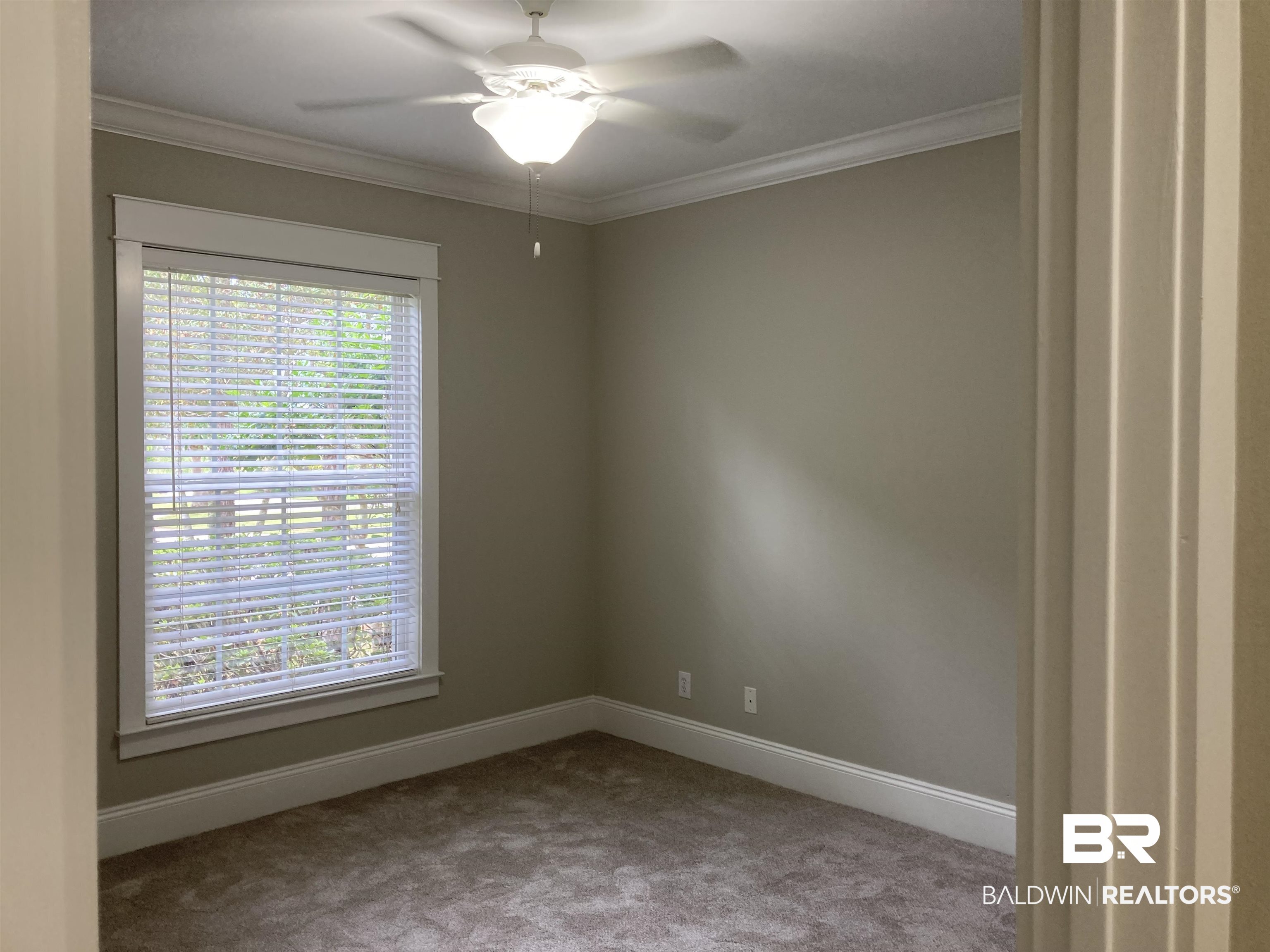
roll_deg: -1.0
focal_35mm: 28
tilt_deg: -1.3
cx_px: 635
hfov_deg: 63.4
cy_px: 476
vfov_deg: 49.7
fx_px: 1027
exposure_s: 1/60
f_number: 1.8
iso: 64
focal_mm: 3.99
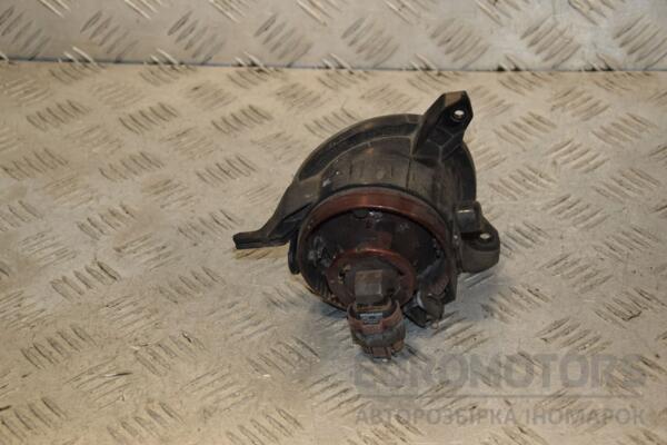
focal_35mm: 99
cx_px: 334
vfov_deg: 13.8
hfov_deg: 20.6
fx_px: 1834
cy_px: 222
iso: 800
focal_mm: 66
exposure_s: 1/200
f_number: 7.1
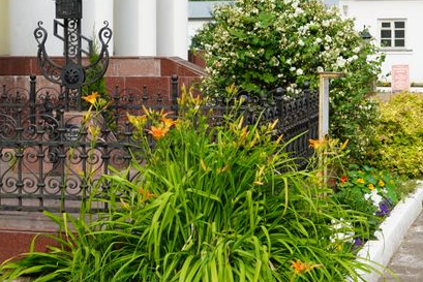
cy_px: 95
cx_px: 183
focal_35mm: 94
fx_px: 1105
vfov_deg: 14.5
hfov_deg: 21.7
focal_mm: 55
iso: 100
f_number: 8
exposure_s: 1/100
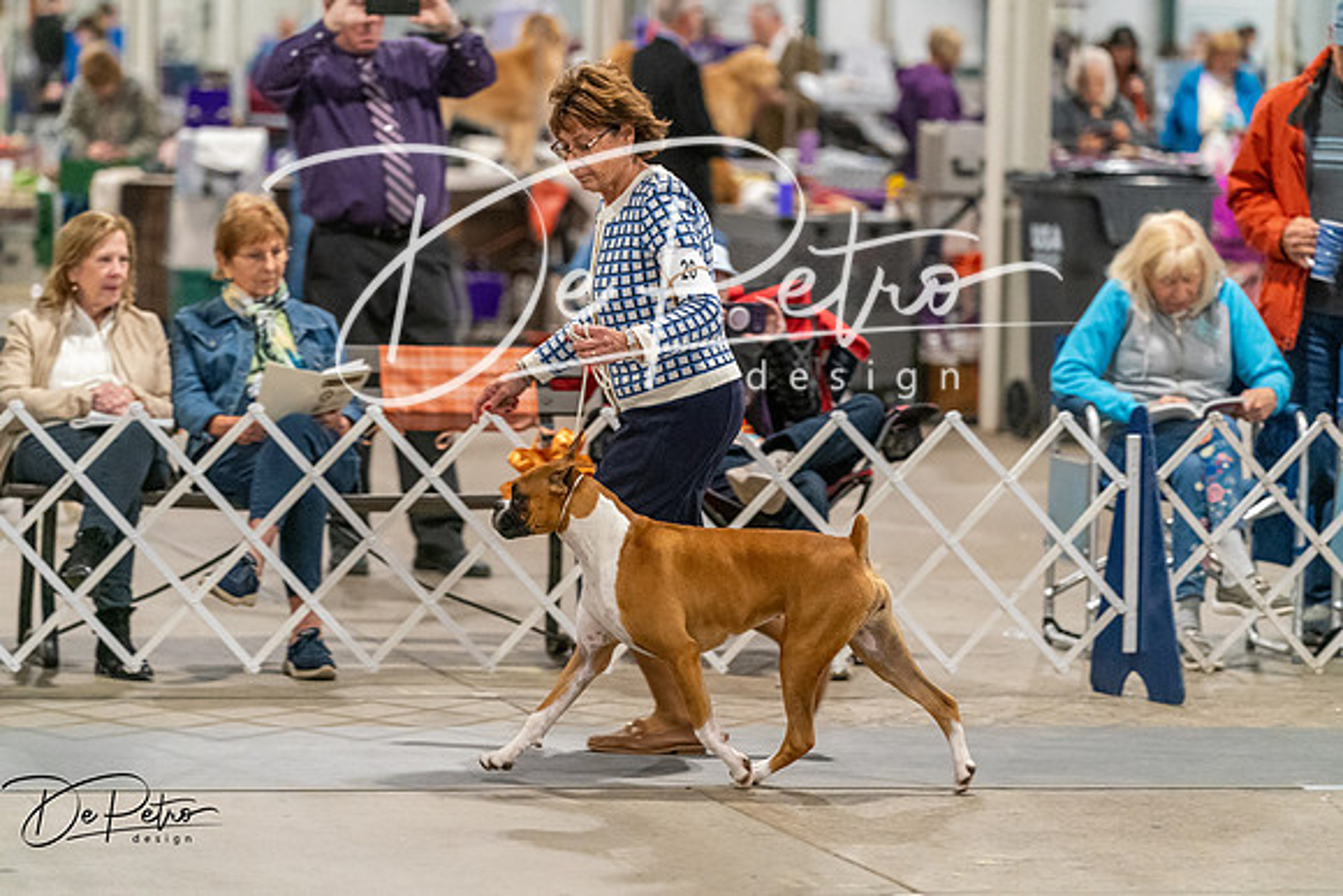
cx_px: 672
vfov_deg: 7.7
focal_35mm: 179
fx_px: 6679
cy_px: 448
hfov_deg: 11.5
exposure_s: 1/250
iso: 6400
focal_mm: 179
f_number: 3.5
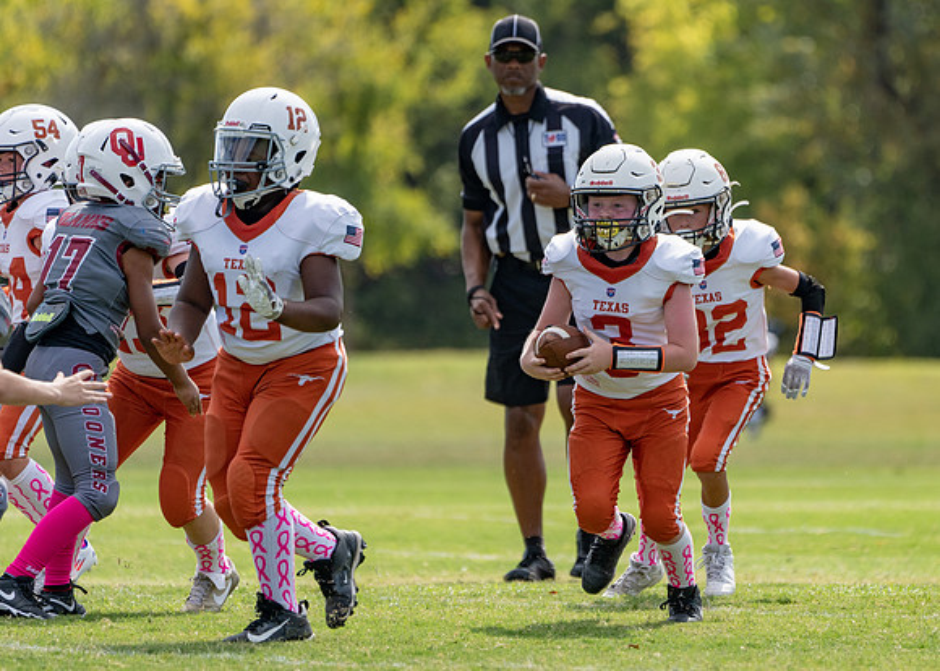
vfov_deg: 2.7
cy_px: 274
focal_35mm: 527
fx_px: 14064
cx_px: 628
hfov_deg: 3.8
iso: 500
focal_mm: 400
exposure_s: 1/1600
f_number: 5.6
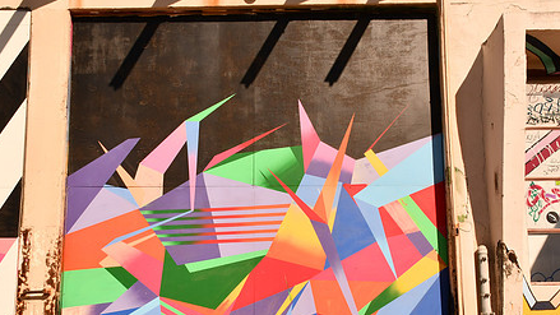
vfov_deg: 22.2
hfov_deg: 38.5
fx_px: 802
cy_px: 191
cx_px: 282
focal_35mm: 54
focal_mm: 26
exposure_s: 1/400
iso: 400
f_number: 22
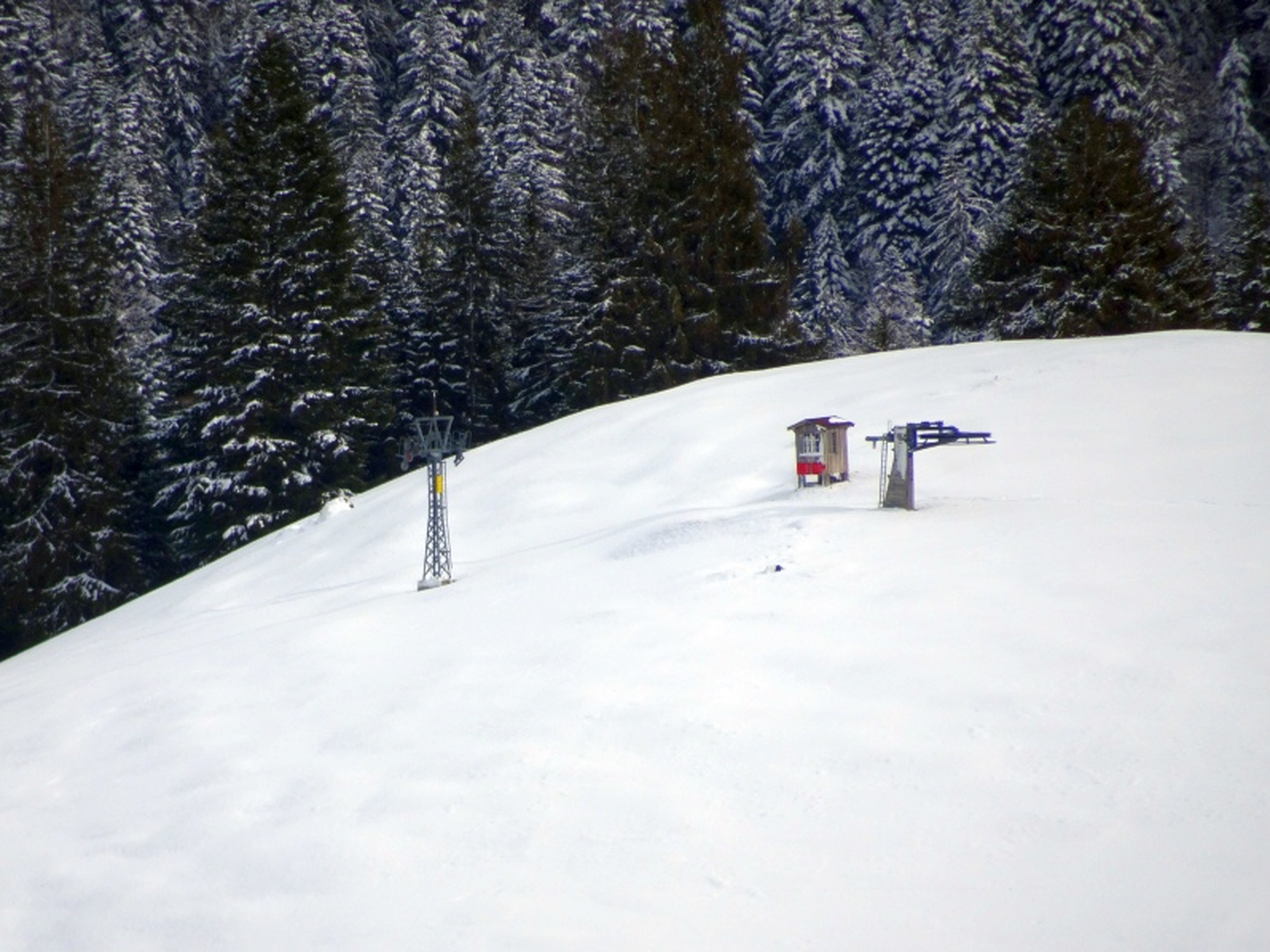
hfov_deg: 2.7
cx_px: 634
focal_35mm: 723
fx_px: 26530
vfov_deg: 2.1
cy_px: 476
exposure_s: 1/640
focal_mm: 123
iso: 80
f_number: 6.4
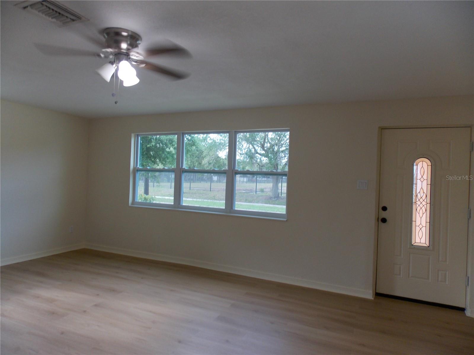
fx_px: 315
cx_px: 237
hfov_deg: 73.9
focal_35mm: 23
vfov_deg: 58.9
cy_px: 178
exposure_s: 1/50
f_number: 3.1
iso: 80
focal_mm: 4
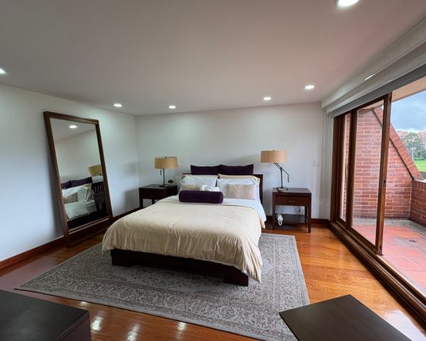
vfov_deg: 77.0
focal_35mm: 17
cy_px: 173
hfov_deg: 89.6
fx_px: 214
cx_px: 220
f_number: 2.2
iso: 100
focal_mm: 2.22
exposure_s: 1/99
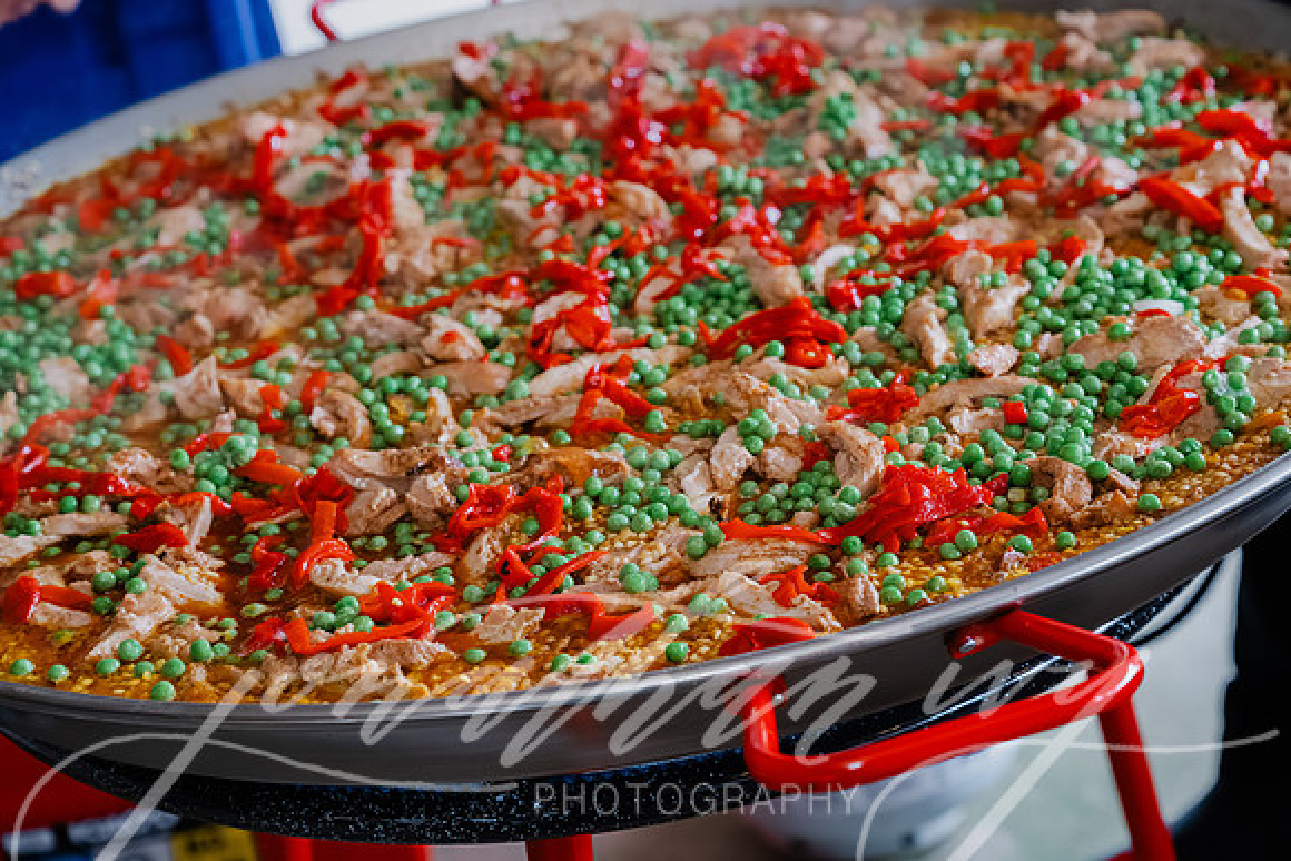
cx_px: 646
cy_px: 430
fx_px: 2511
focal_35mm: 70
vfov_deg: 19.5
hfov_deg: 28.8
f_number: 5.6
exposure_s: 1/320
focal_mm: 70
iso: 4000
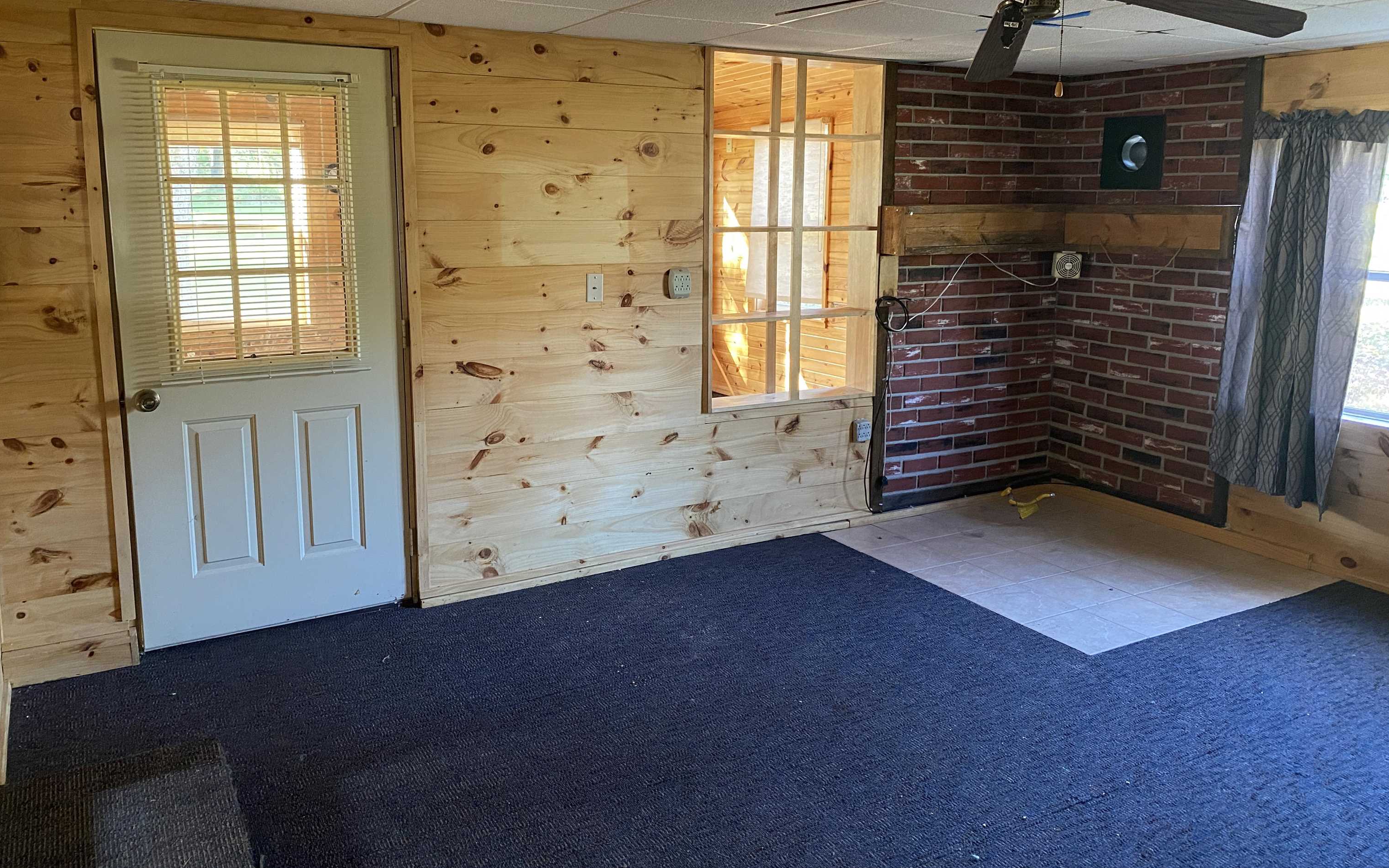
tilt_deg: -8.1
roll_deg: -0.9
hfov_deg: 66.5
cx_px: 689
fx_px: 1060
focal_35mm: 28
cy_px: 352
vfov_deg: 44.3
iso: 400
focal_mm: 4.25
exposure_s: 1/60
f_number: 1.8
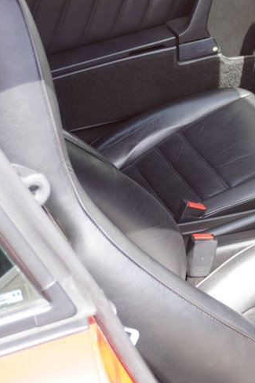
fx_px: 904
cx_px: 342
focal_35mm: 85
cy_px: 153
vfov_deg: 23.9
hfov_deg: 15.2
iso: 100
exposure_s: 1/60
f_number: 4.5
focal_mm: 27
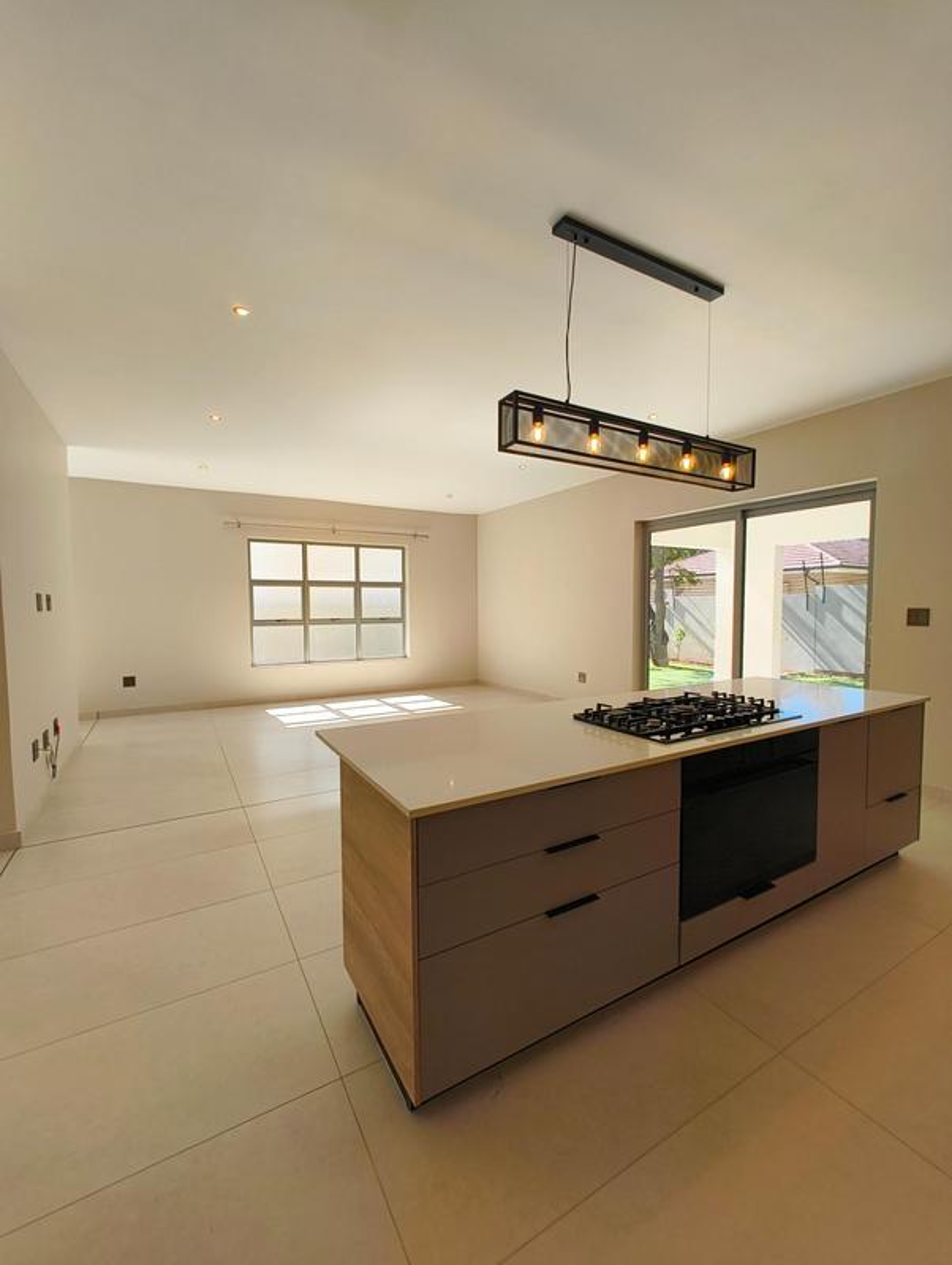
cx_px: 476
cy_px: 632
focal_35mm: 14
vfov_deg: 102.0
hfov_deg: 85.8
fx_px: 512
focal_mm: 2.15
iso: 100
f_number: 2.2
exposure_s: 1/208
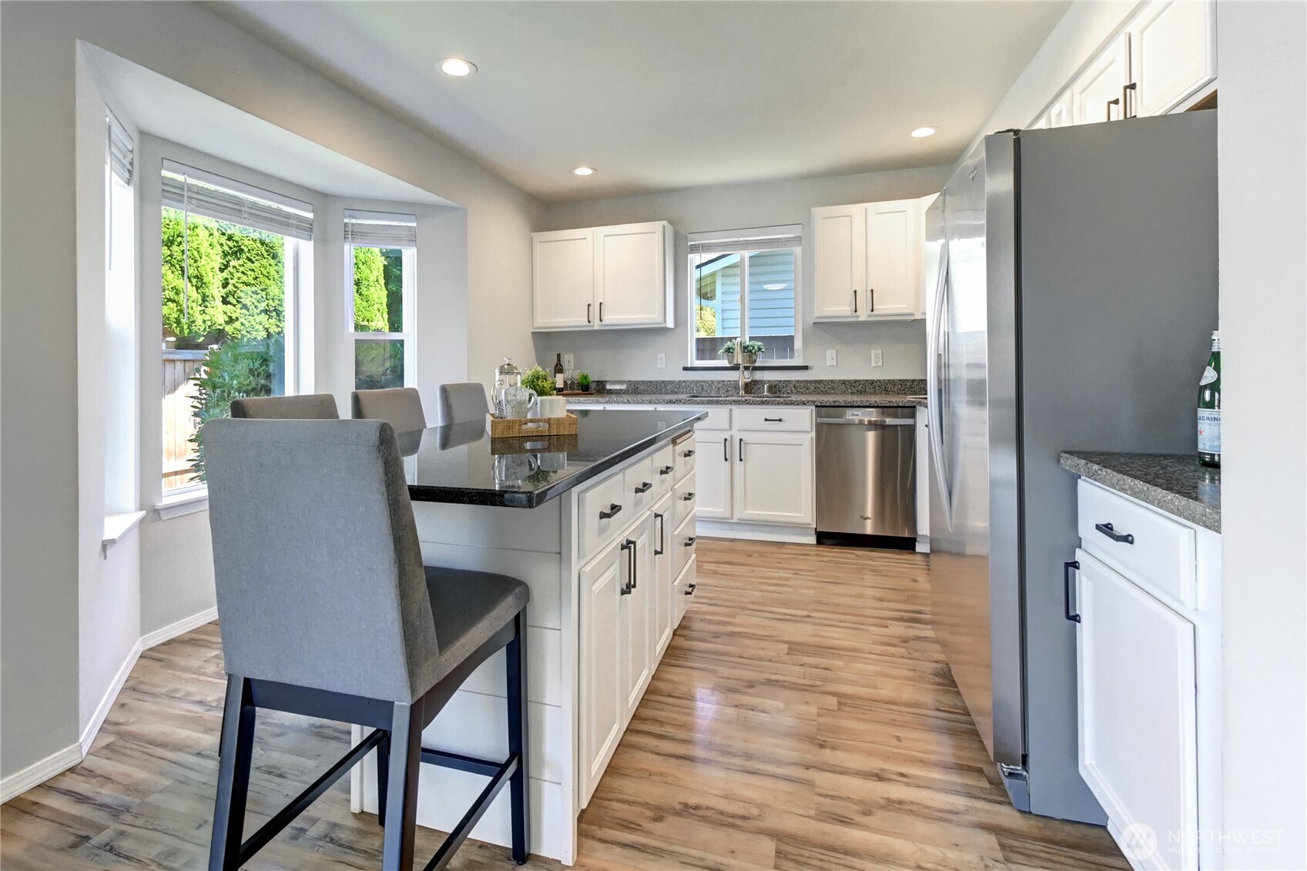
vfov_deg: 77.3
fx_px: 544
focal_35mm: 15
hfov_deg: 100.4
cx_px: 654
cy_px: 436
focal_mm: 10
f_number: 11
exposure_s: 1/5
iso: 3200
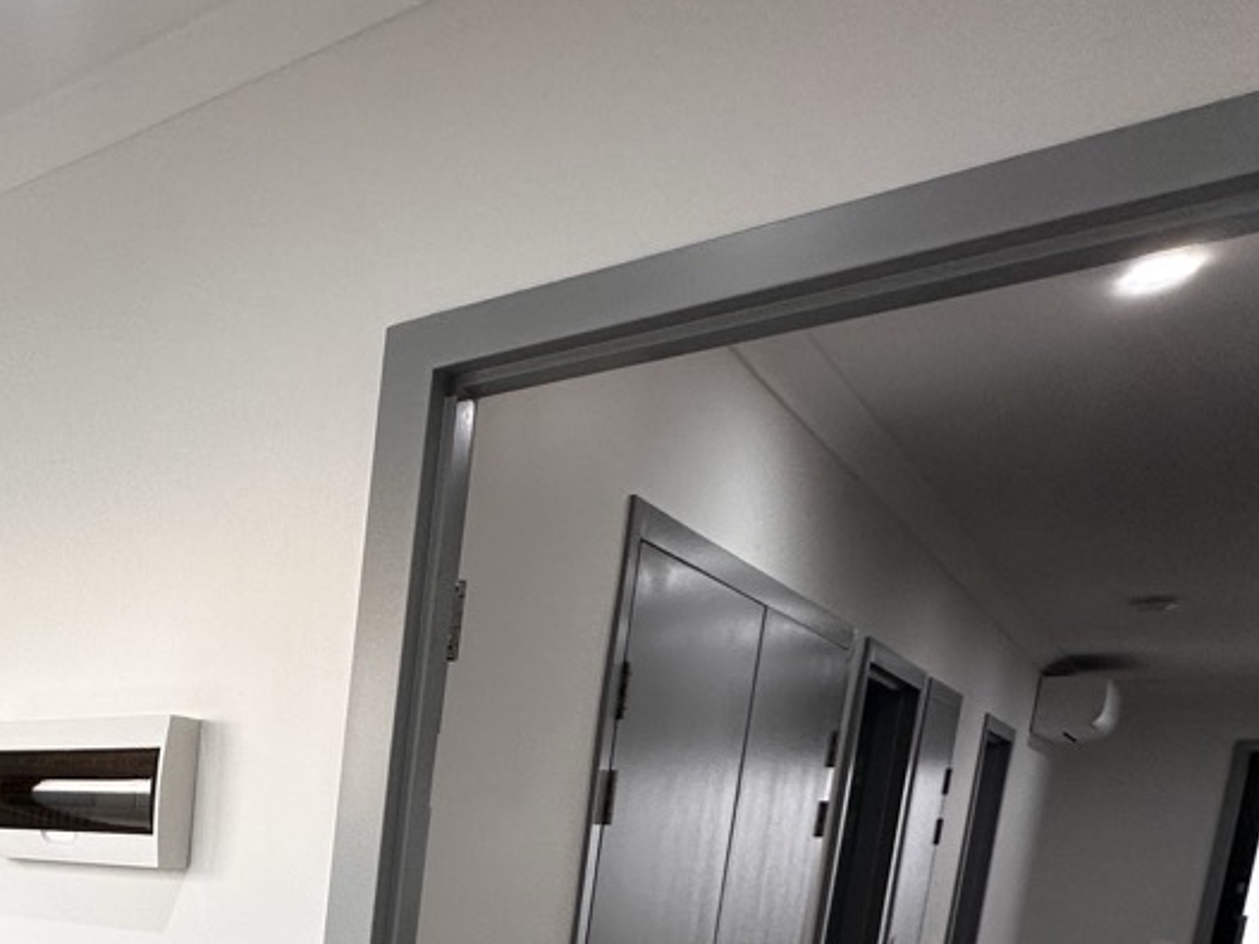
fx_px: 1236
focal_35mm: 34
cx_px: -172
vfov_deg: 36.3
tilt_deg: -8.5
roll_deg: -2.0
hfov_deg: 41.3
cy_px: 1001
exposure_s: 1/99
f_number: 2.2
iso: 100
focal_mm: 2.22
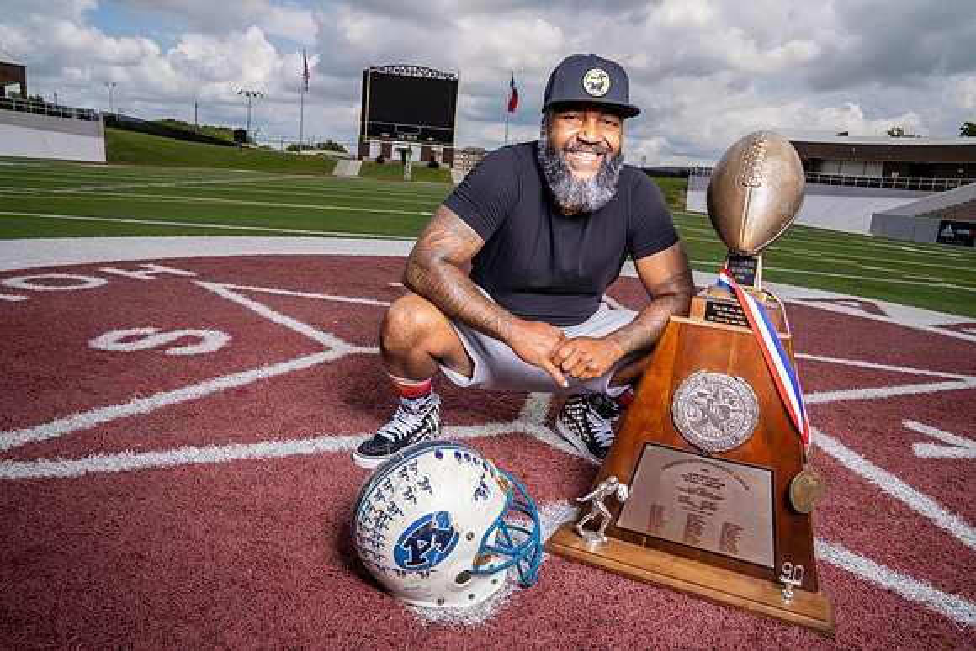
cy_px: 326
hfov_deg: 73.7
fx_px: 651
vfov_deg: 53.2
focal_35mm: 24
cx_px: 488
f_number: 11
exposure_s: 1/200
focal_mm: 24
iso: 125
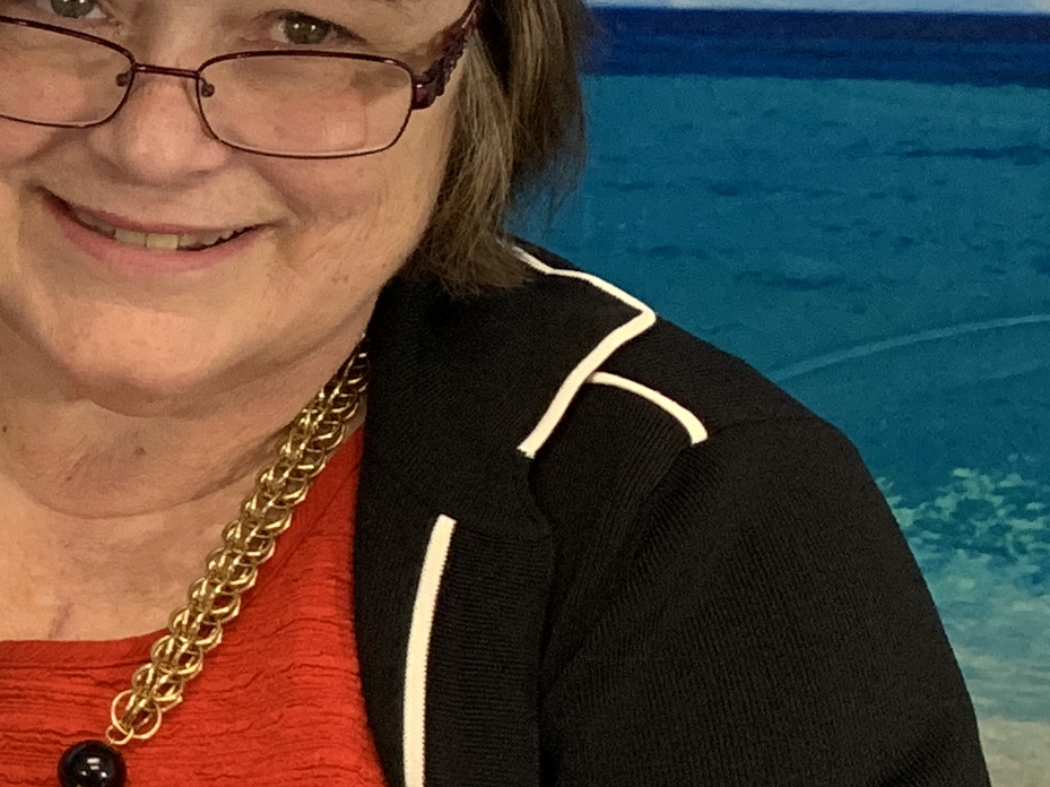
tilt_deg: -16.1
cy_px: 401
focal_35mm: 112
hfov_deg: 14.5
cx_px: -1066
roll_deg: -0.4
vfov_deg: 13.2
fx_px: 3396
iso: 250
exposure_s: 1/60
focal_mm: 4.25
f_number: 1.8
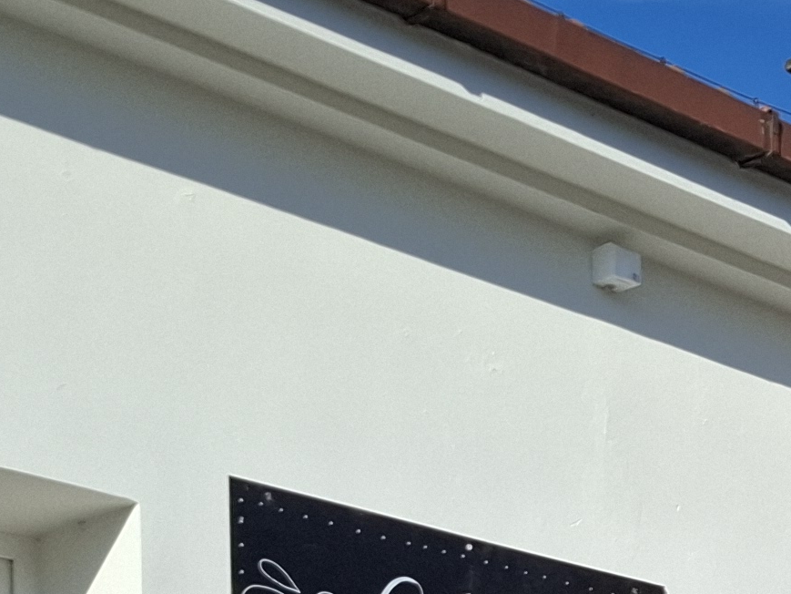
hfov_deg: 17.0
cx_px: 1075
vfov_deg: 12.6
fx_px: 2468
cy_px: 1043
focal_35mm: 108
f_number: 1.8
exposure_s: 1/2237
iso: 50
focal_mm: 5.54
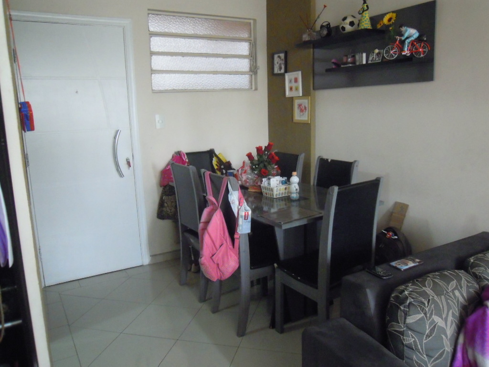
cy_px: 184
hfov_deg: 63.4
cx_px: 244
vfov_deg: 49.7
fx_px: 396
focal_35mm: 28
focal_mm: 5
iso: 800
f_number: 2.7
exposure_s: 1/60
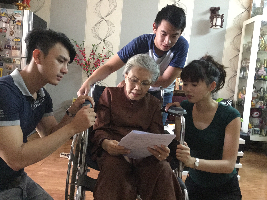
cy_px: 100
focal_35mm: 31
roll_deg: -6.7
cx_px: 134
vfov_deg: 45.4
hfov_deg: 58.4
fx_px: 239
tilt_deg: -5.3
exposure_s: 1/15
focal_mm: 3.3
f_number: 2.4
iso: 400
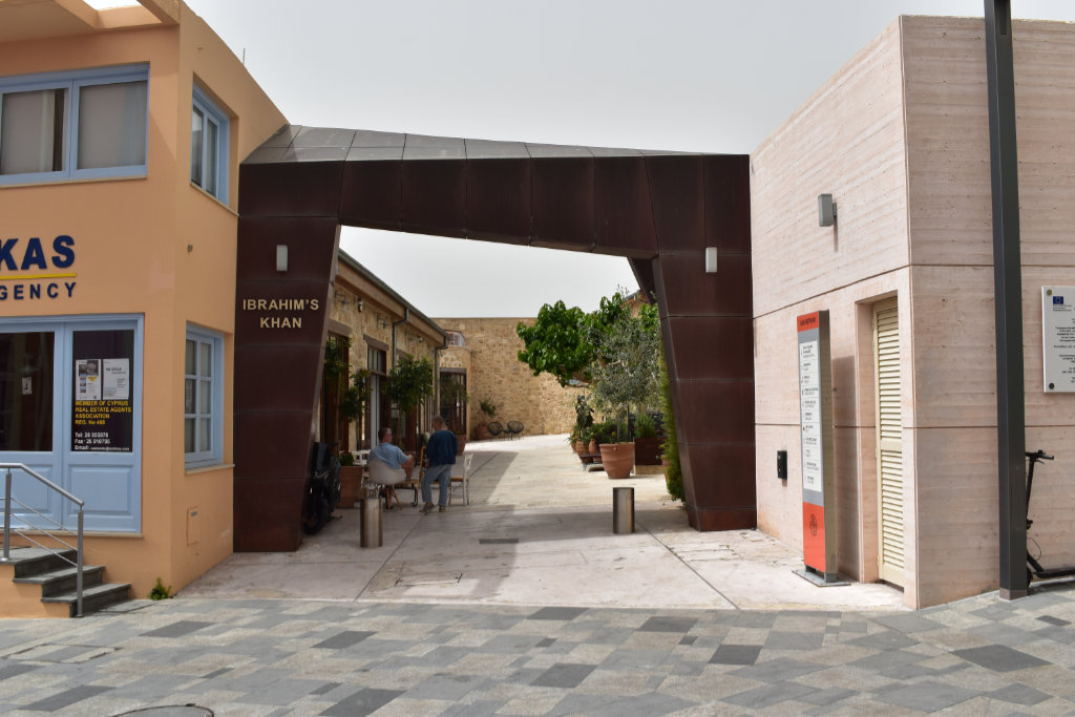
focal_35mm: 34
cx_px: 538
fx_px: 1030
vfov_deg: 38.4
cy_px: 358
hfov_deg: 55.1
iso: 320
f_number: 11
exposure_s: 1/500
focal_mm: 23
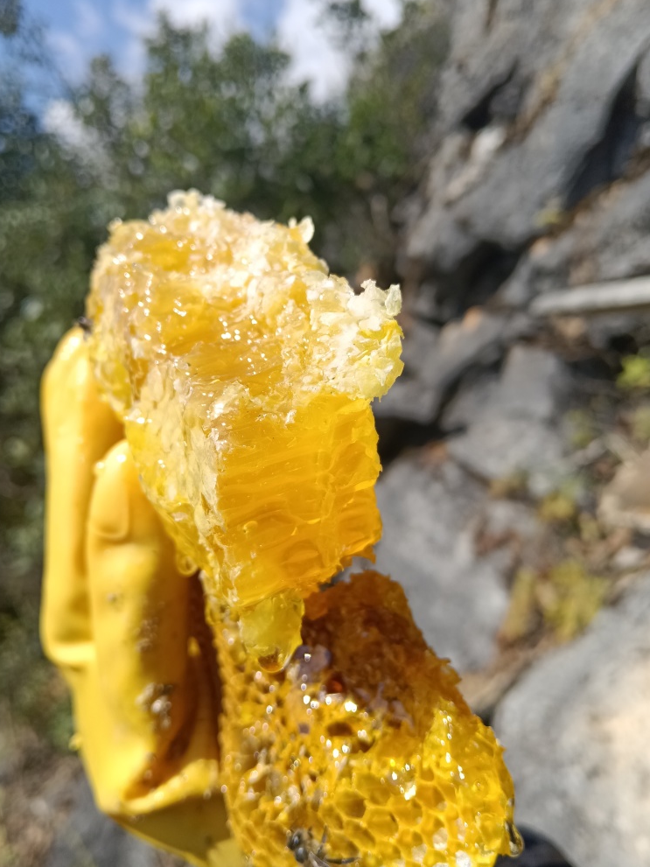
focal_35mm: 28
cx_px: 314
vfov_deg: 63.4
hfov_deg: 49.7
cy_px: 407
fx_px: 701
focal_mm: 4.05
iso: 100
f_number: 1.8
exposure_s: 1/462
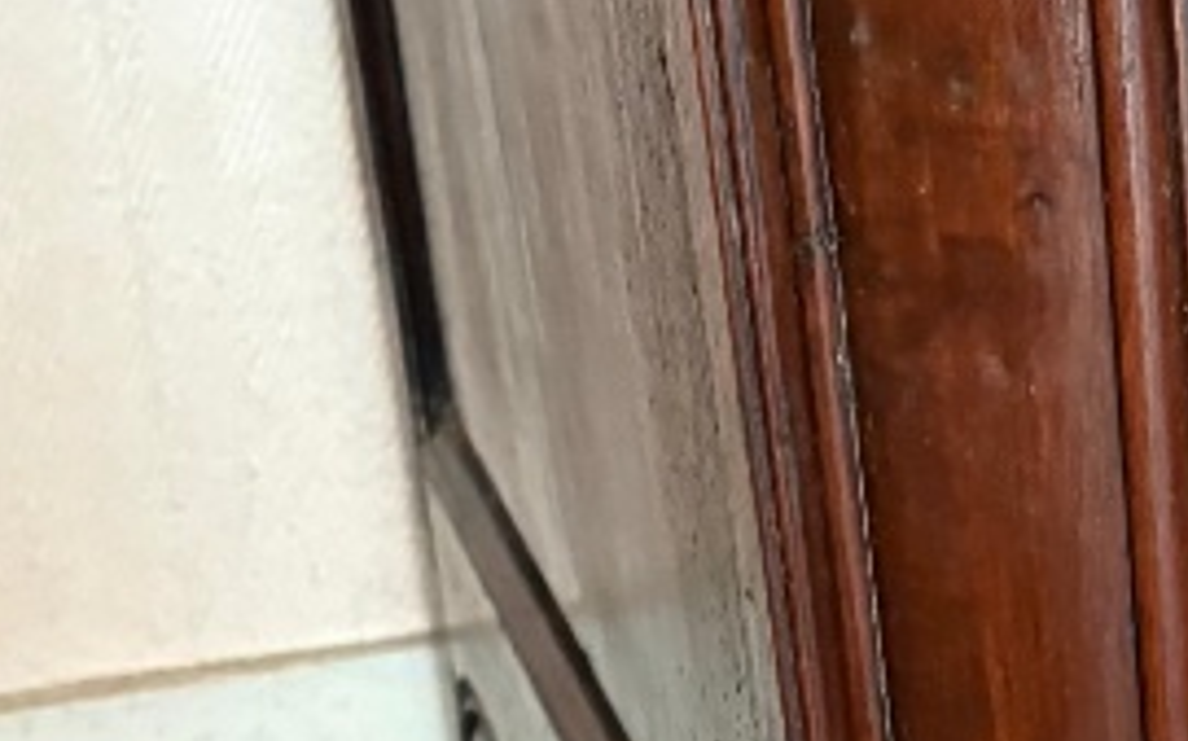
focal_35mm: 122
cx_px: 1324
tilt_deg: -28.5
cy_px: 1008
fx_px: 3948
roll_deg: +0.1
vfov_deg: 10.5
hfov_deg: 16.6
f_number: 1.6
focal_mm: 5.96
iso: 500
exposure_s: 1/33
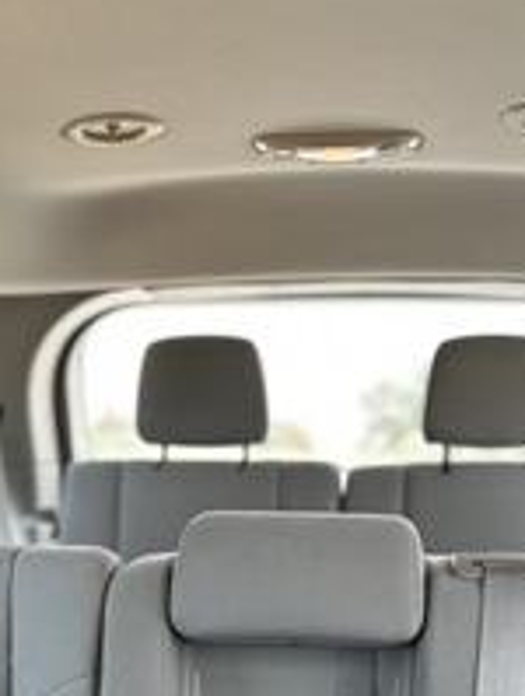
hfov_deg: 26.6
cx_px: 254
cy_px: 778
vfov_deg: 30.8
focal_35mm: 55
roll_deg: -0.8
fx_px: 1109
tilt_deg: -16.1
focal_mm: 6.86
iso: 80
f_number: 1.78
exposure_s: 1/172
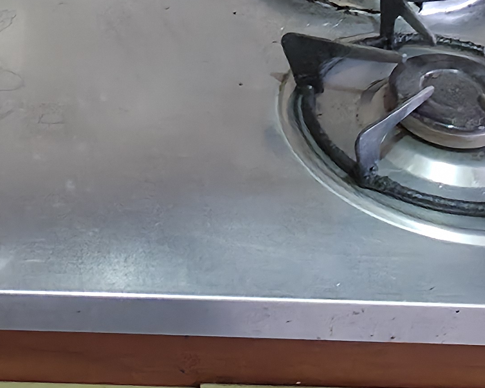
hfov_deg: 19.5
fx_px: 1378
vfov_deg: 15.0
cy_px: -162
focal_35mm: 96
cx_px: 27
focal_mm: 2.2
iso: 125
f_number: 1.9
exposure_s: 1/17.2
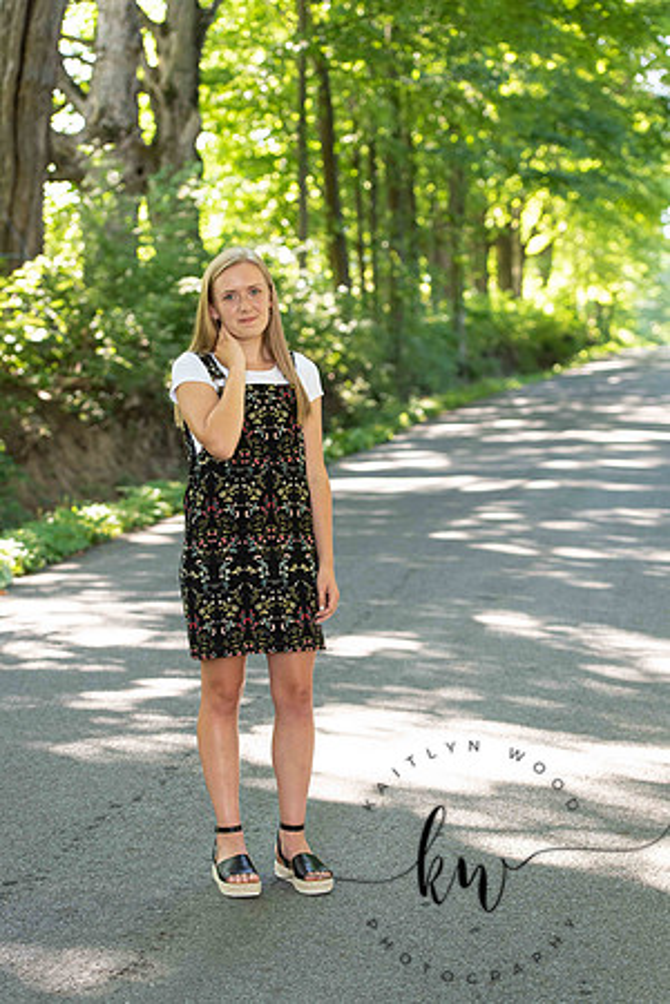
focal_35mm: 82
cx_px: 335
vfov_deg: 24.8
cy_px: 502
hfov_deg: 16.7
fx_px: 2289
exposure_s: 1/200
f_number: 3.5
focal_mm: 82
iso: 640
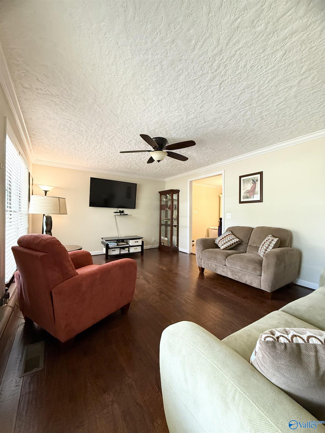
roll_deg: -0.2
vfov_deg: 102.1
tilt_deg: +0.8
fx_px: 175
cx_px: 162
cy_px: 216
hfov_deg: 85.7
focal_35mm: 14
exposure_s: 1/60
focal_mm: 2.22
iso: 400
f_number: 2.2
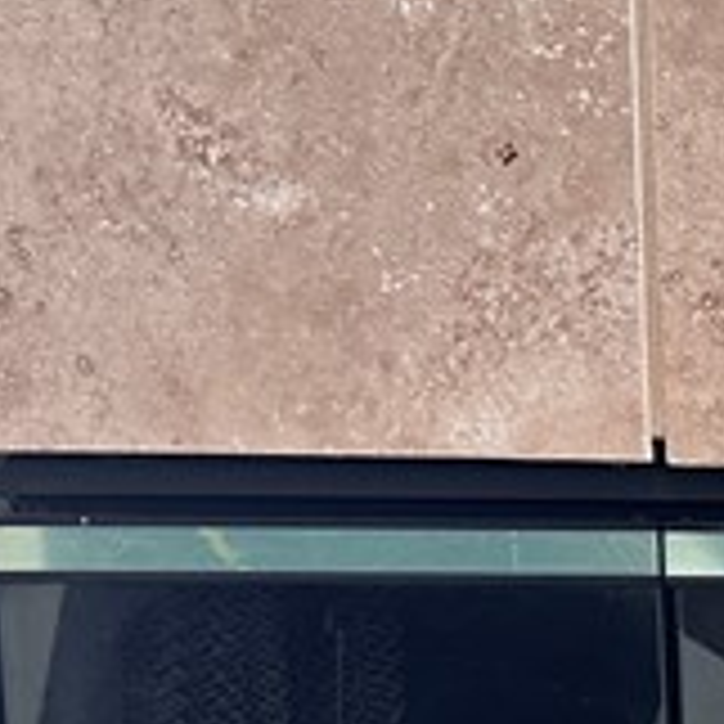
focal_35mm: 135
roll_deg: +0.0
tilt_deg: -8.6
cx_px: 1201
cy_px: 1165
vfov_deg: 12.2
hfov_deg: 12.1
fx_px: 3194
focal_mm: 6.86
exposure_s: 1/120
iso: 125
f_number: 1.78
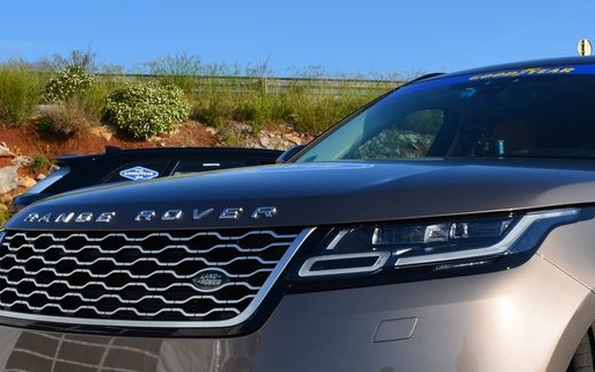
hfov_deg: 29.9
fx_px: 1086
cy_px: 287
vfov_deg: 19.3
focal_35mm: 67
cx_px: 478
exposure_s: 1/125
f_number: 11
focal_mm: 22
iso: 110
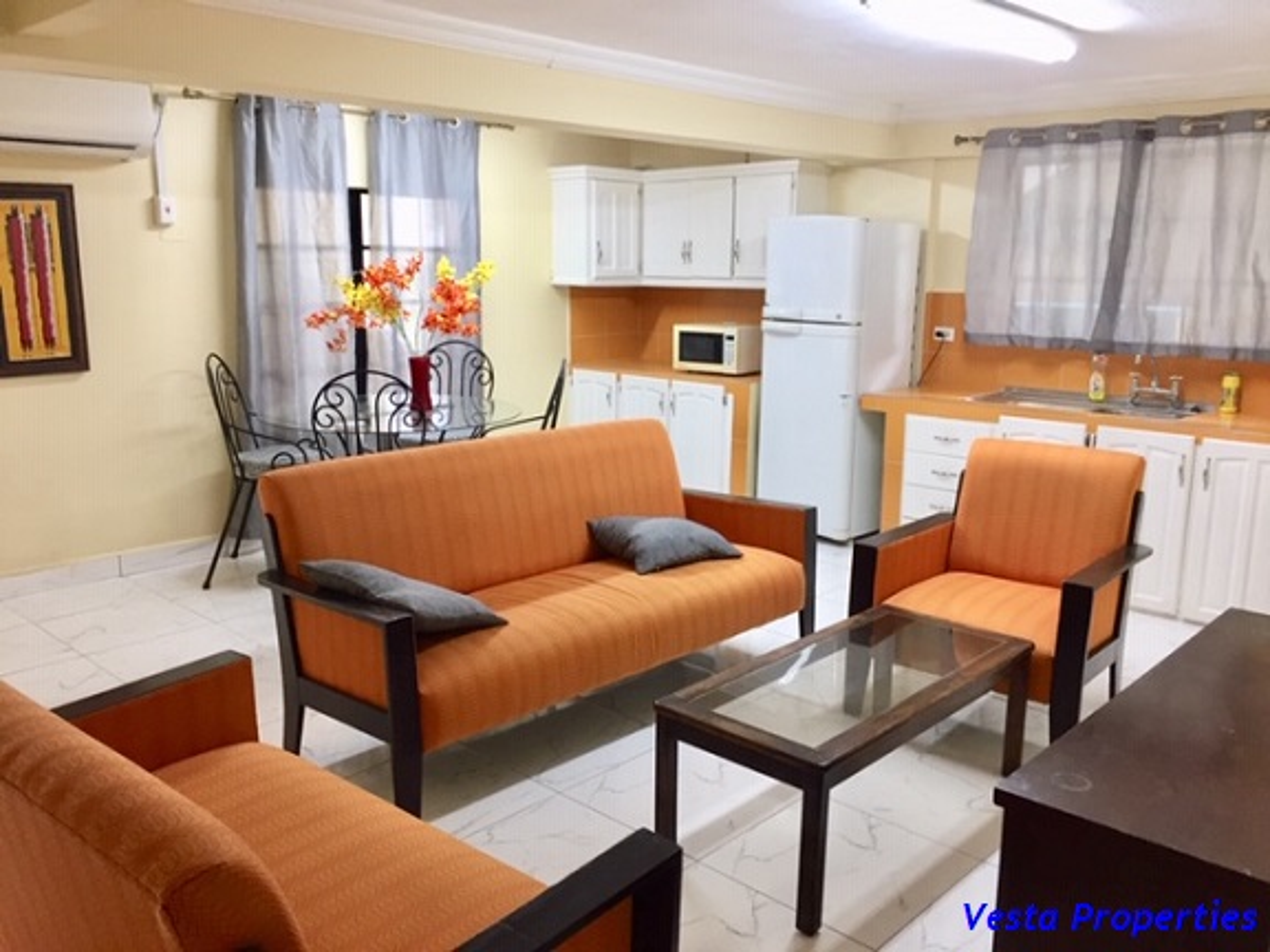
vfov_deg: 48.2
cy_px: 476
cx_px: 635
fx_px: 1064
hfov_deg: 61.7
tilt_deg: -11.4
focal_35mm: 29
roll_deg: -2.5
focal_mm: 4.15
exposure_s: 1/30
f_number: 2.2
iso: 80
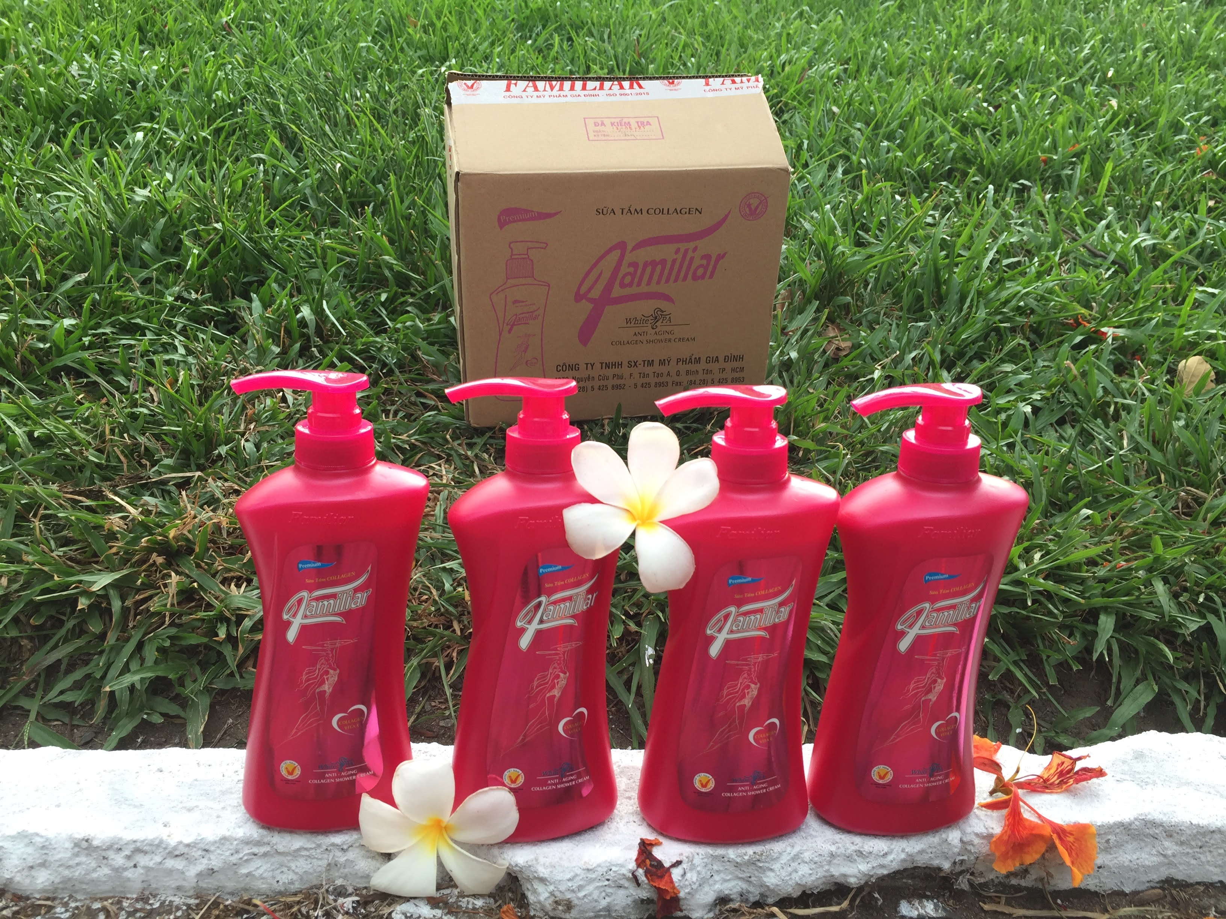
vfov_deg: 48.2
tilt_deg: -23.7
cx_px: 613
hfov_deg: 61.7
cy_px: 460
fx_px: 1027
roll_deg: -3.6
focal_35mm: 29
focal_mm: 4.15
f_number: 2.2
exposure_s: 1/102
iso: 32
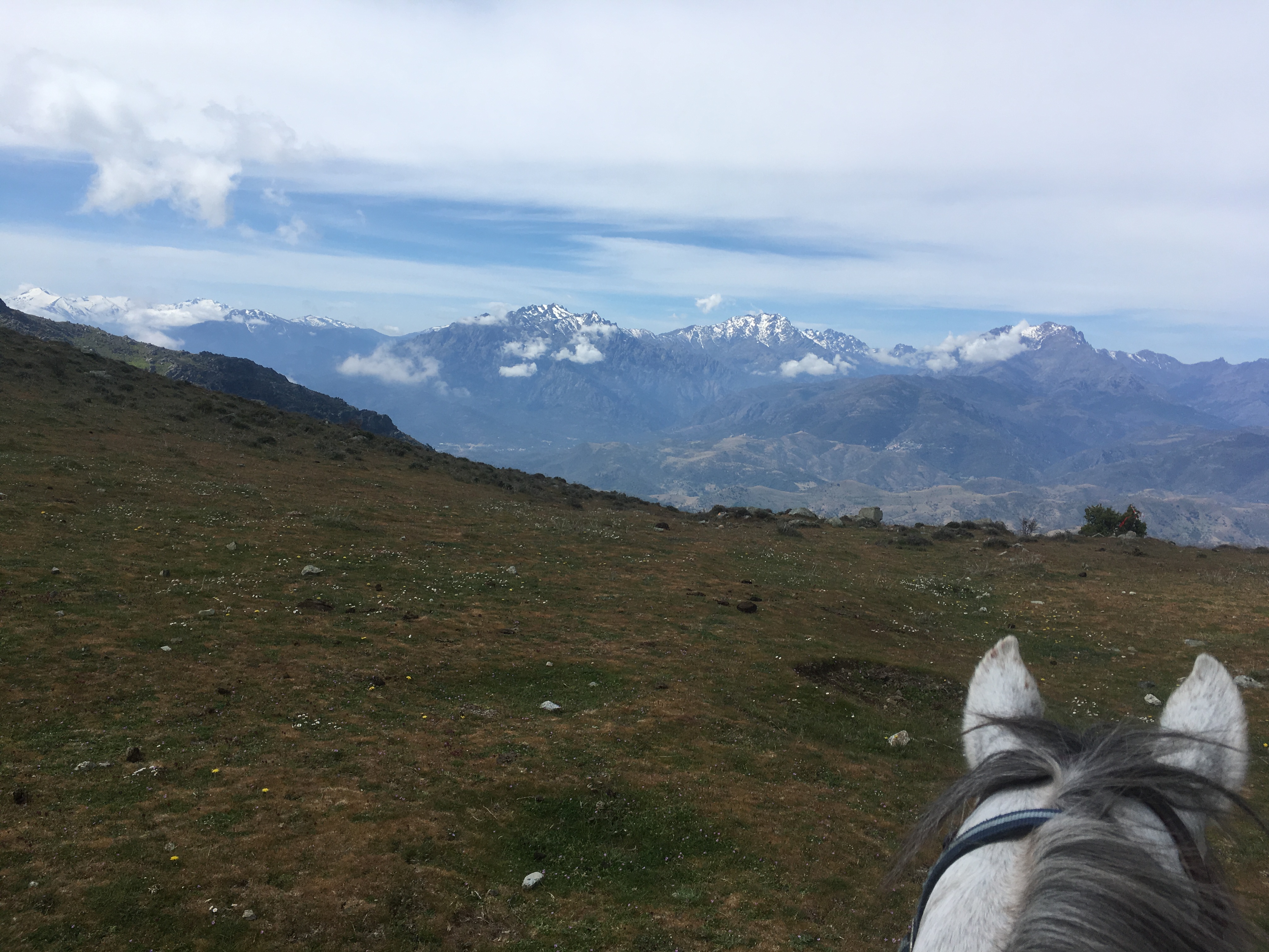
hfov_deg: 61.7
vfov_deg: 48.2
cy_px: 476
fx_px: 1063
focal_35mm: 29
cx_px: 634
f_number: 2.2
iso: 25
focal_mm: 4.15
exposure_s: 1/2137
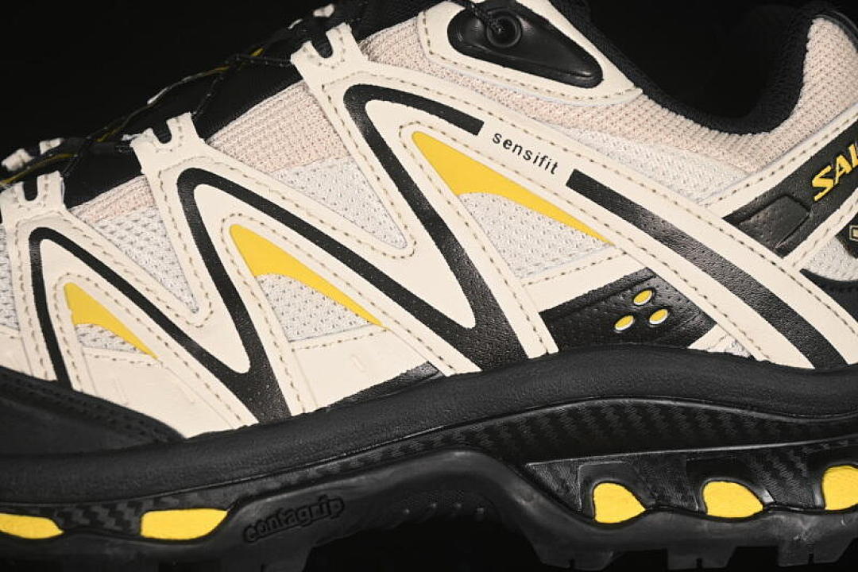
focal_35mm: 75
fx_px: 1787
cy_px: 286
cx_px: 429
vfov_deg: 18.2
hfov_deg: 27.0
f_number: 6.3
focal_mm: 50
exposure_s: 1/60
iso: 160
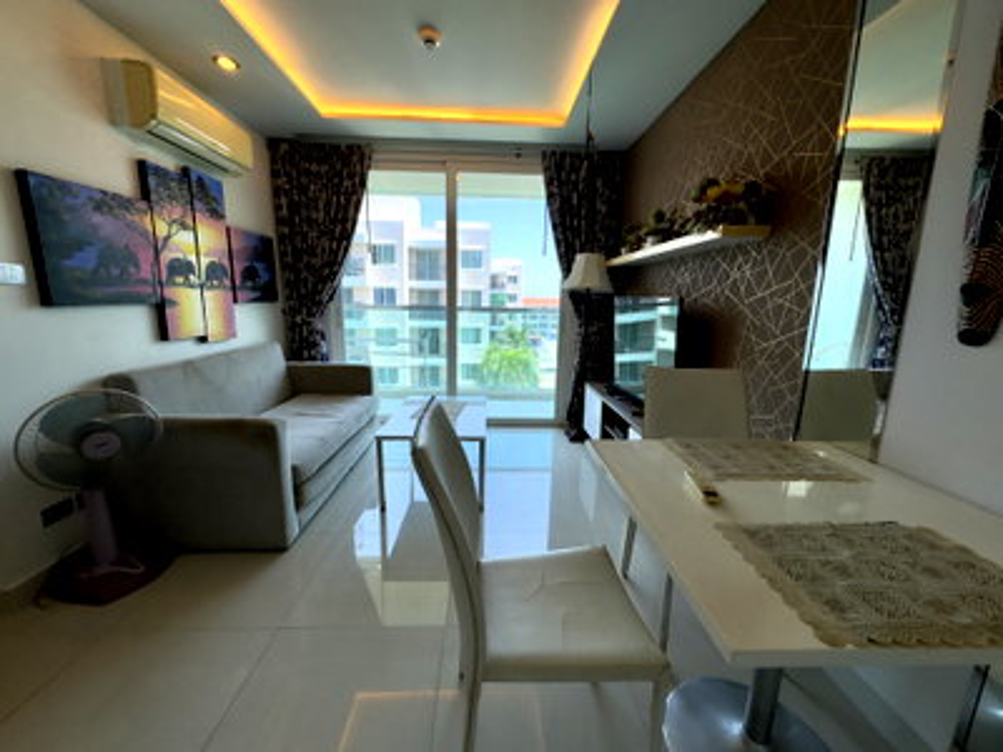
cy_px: 376
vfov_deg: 85.7
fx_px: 406
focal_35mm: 14
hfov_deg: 102.1
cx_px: 502
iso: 40
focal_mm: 2.22
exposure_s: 1/338
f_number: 2.2
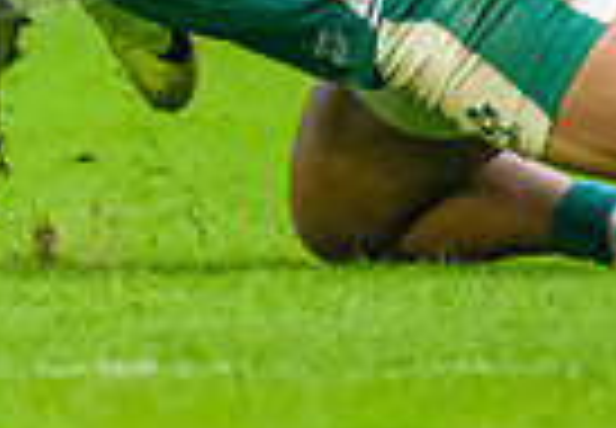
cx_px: -709
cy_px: -186
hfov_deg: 0.6
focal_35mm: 3544
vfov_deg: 0.4
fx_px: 61396
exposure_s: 1/1600
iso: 5000
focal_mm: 560
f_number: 4
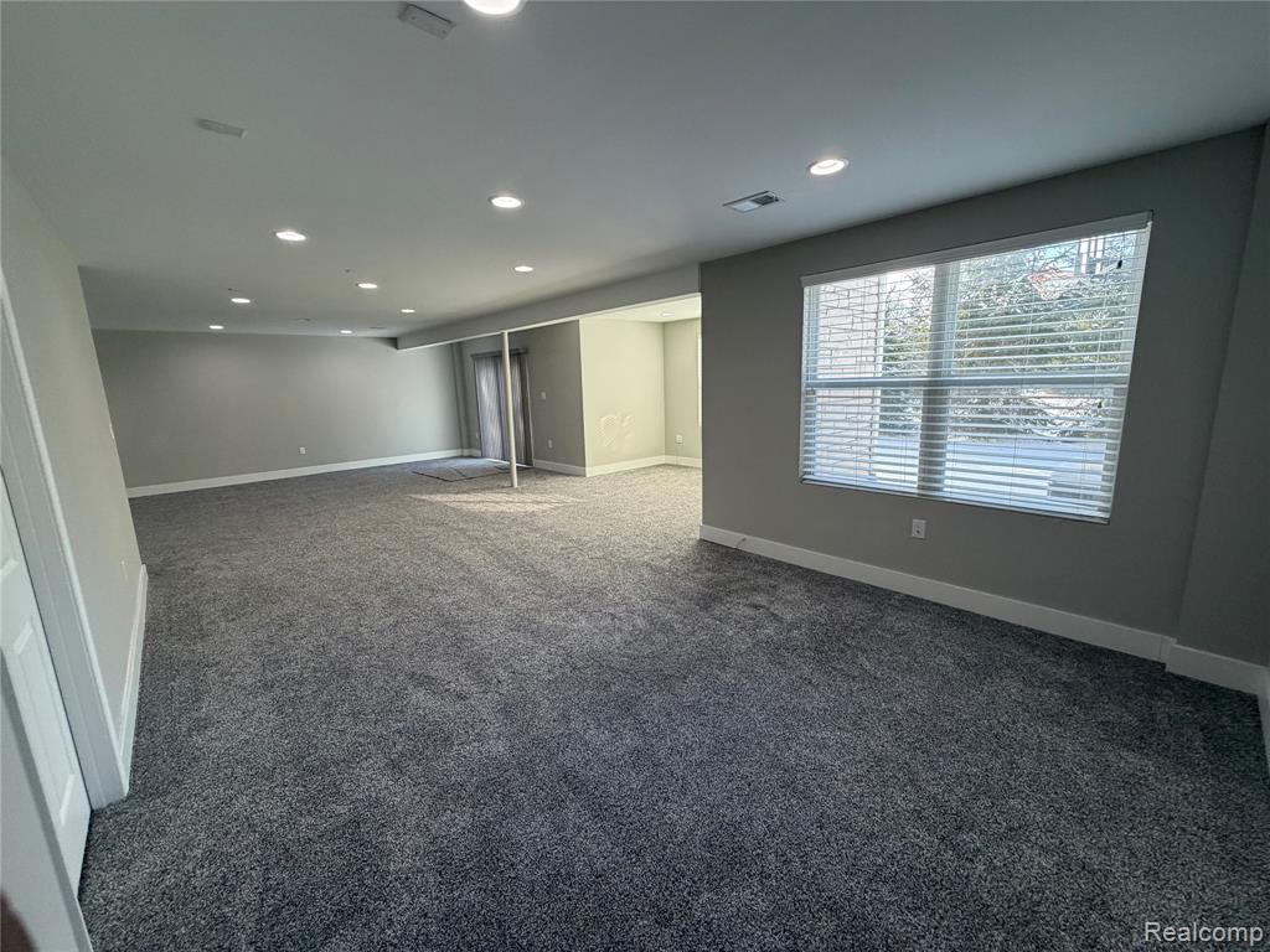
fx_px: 514
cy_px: 476
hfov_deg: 102.1
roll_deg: +3.4
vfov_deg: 85.7
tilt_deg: -10.2
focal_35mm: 14
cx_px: 635
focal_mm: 2.22
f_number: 2.2
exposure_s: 1/120
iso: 160
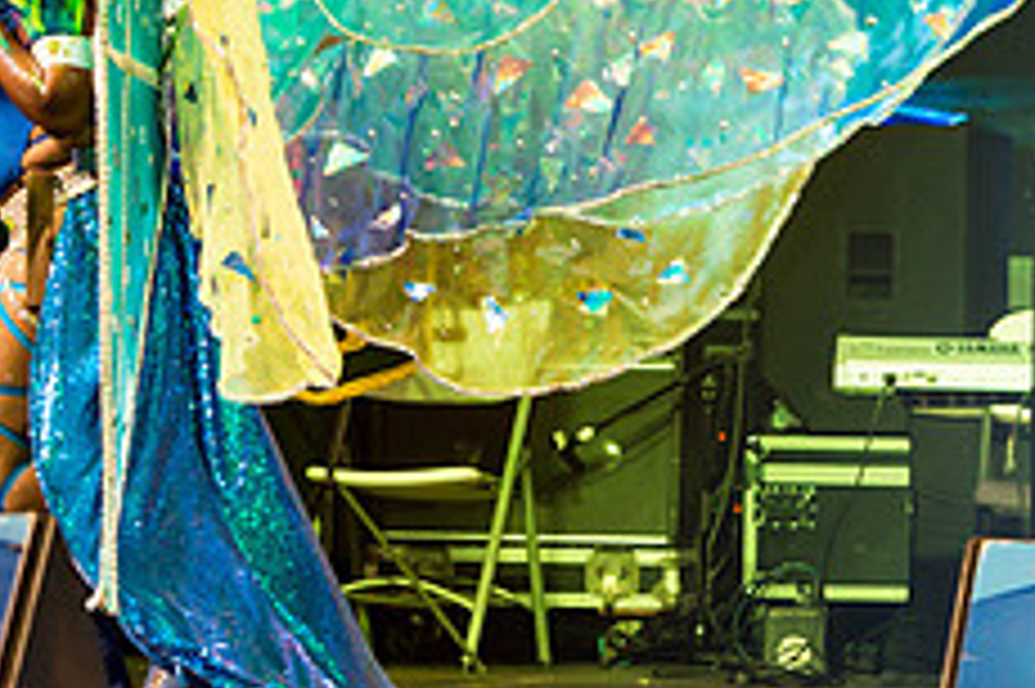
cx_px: 752
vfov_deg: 5.5
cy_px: -157
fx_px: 7096
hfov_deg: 8.3
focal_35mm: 247
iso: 2500
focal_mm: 98
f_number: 5.6
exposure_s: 1/160
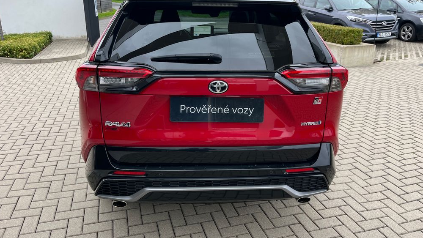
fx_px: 325
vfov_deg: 40.0
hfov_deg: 66.1
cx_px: 213
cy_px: 91
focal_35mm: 29
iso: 40
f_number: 1.6
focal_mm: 5.1
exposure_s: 1/153
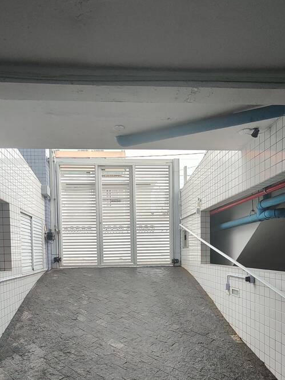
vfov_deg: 64.8
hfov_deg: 53.1
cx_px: 136
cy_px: 265
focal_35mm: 26
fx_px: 285
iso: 55
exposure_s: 1/120
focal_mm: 1.65
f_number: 2.2
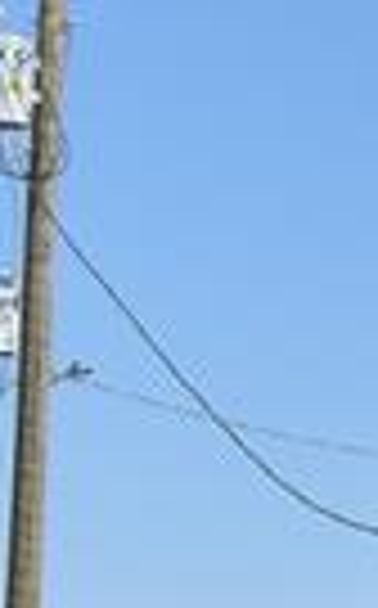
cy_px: 486
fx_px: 3456
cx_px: 1976
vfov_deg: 10.0
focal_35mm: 209
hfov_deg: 4.9
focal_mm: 18
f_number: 8
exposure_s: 1/320
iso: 100
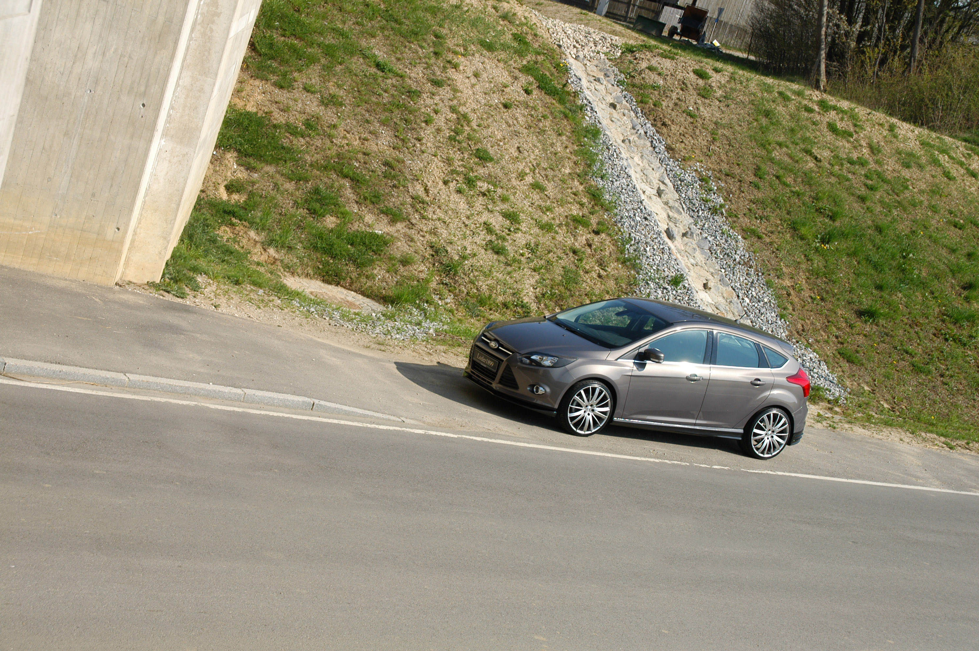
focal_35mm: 57
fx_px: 1549
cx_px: 490
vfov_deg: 23.7
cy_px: 326
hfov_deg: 35.1
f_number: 6.3
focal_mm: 38
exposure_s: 1/500
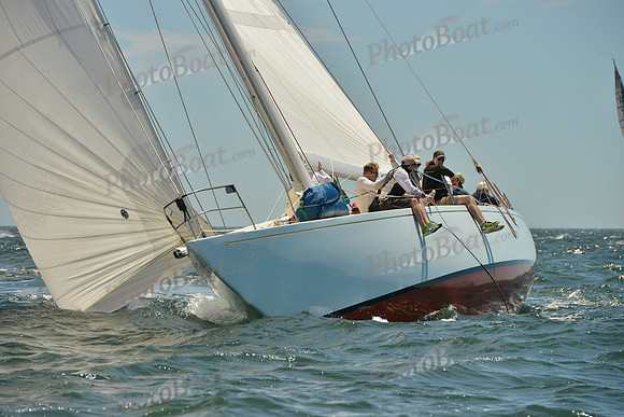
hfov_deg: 10.3
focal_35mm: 200
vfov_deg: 6.9
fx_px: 3467
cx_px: 312
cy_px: 208
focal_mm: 200
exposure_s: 1/1600
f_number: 10
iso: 280
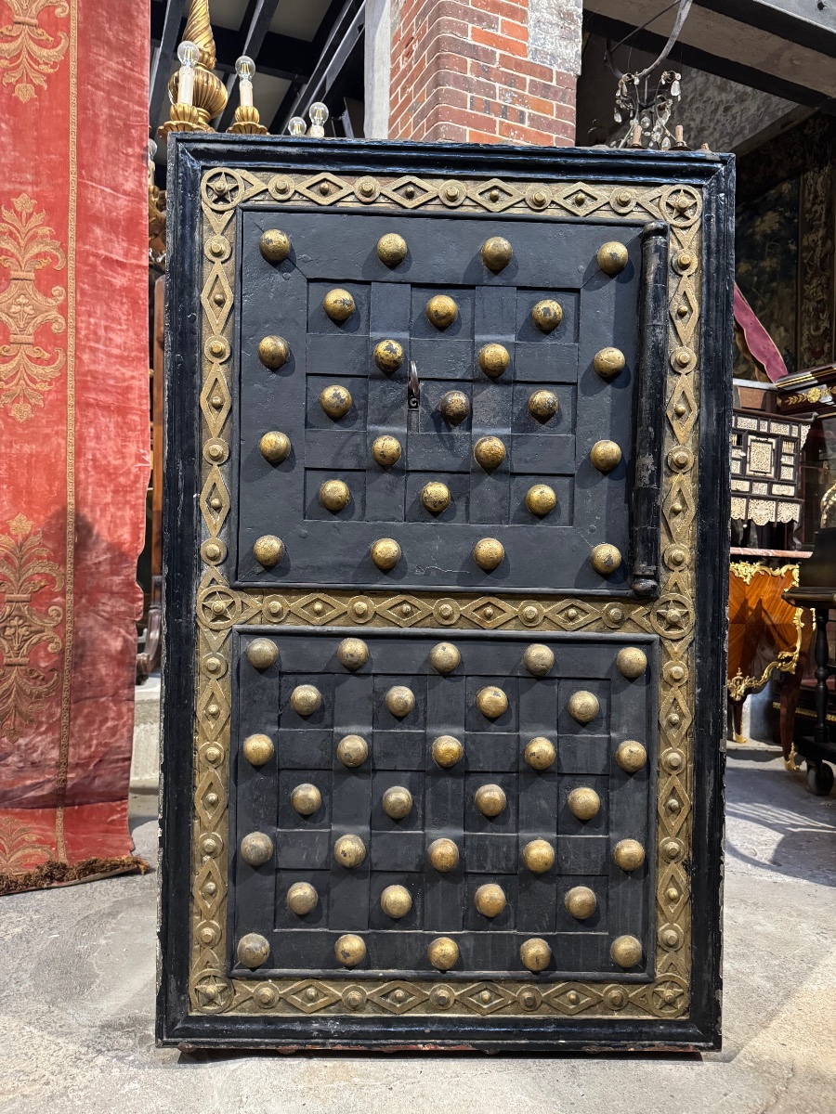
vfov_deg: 71.6
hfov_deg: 56.8
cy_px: 557
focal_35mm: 24
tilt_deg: -0.1
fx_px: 773
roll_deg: -0.4
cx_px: 418
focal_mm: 6.76
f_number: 1.78
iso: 640
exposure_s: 1/33
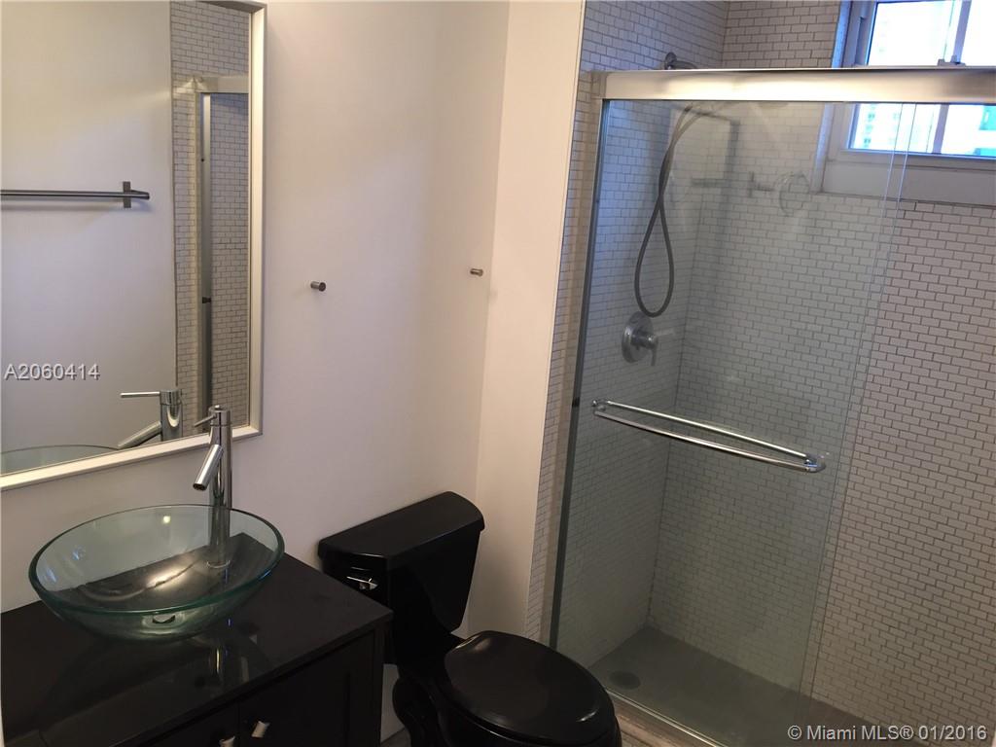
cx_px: 498
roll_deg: -4.8
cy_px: 374
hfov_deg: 61.7
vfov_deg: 48.2
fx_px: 834
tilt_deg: -14.0
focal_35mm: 29
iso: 80
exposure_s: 1/30
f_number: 2.2
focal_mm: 4.15
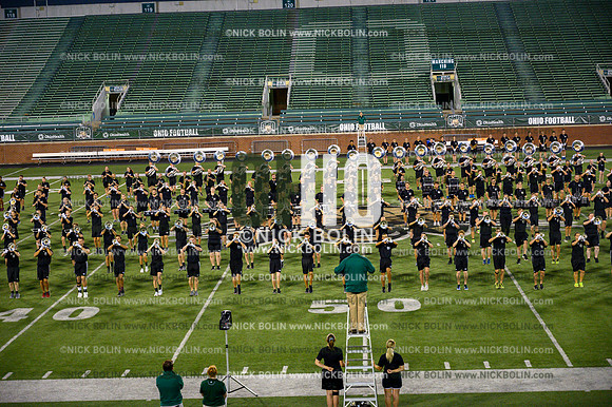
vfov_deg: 19.4
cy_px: 204
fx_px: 1189
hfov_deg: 28.9
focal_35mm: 70
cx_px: 306
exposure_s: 1/1000
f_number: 4
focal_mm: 70
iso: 4000
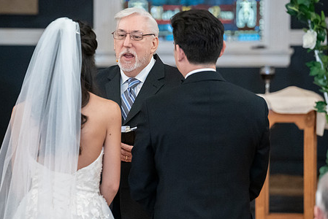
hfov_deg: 7.7
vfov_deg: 5.2
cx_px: 150
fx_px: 2434
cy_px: 101
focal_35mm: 267
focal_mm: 198
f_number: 4
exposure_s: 1/200
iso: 8000
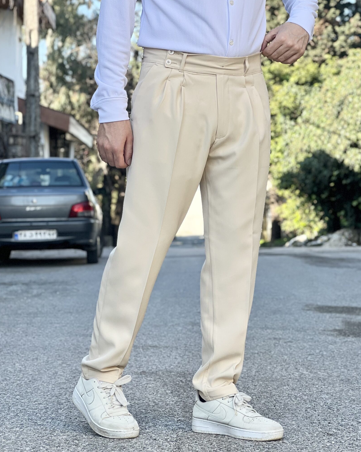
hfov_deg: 16.0
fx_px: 1282
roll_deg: +1.6
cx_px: 189
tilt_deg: -2.1
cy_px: 250
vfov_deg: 20.0
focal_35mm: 96
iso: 25
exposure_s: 1/121
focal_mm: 9
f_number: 2.8
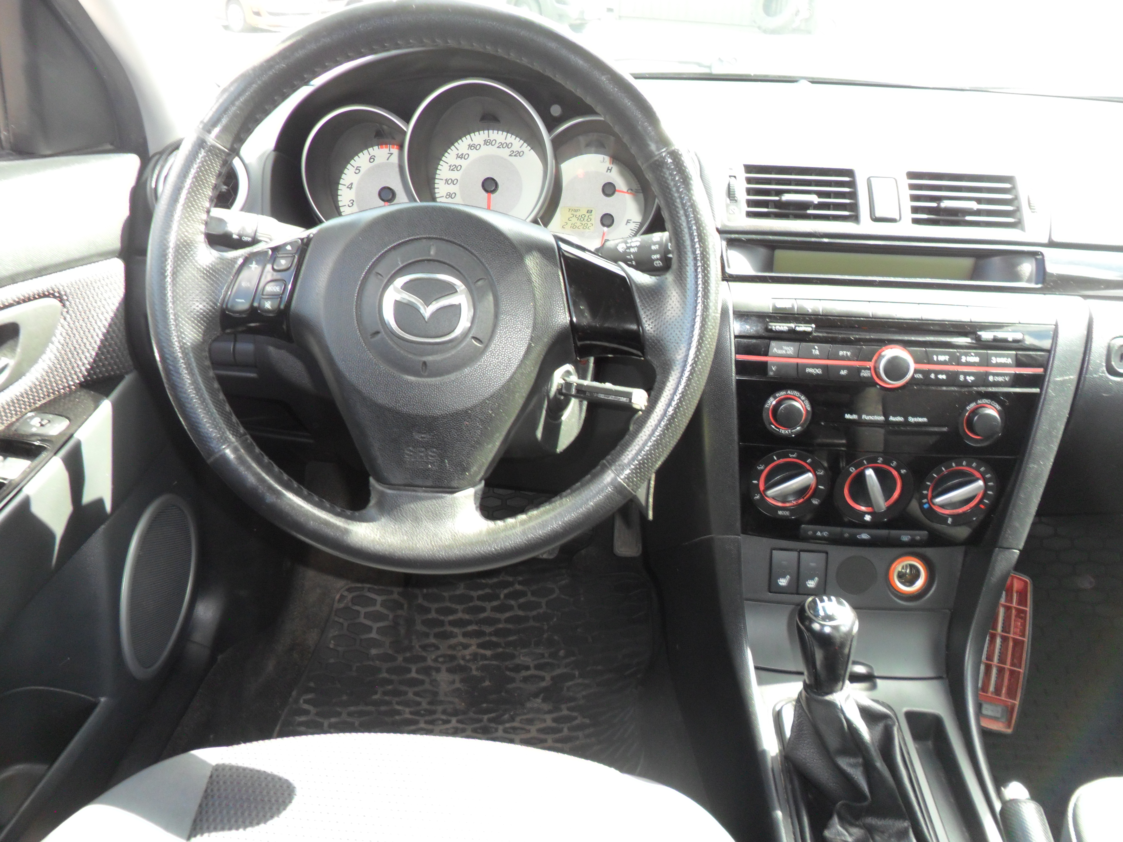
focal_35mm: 27
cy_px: 421
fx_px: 876
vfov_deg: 51.4
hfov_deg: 65.3
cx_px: 562
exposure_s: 1/45
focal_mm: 4.9
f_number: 3.5
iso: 80
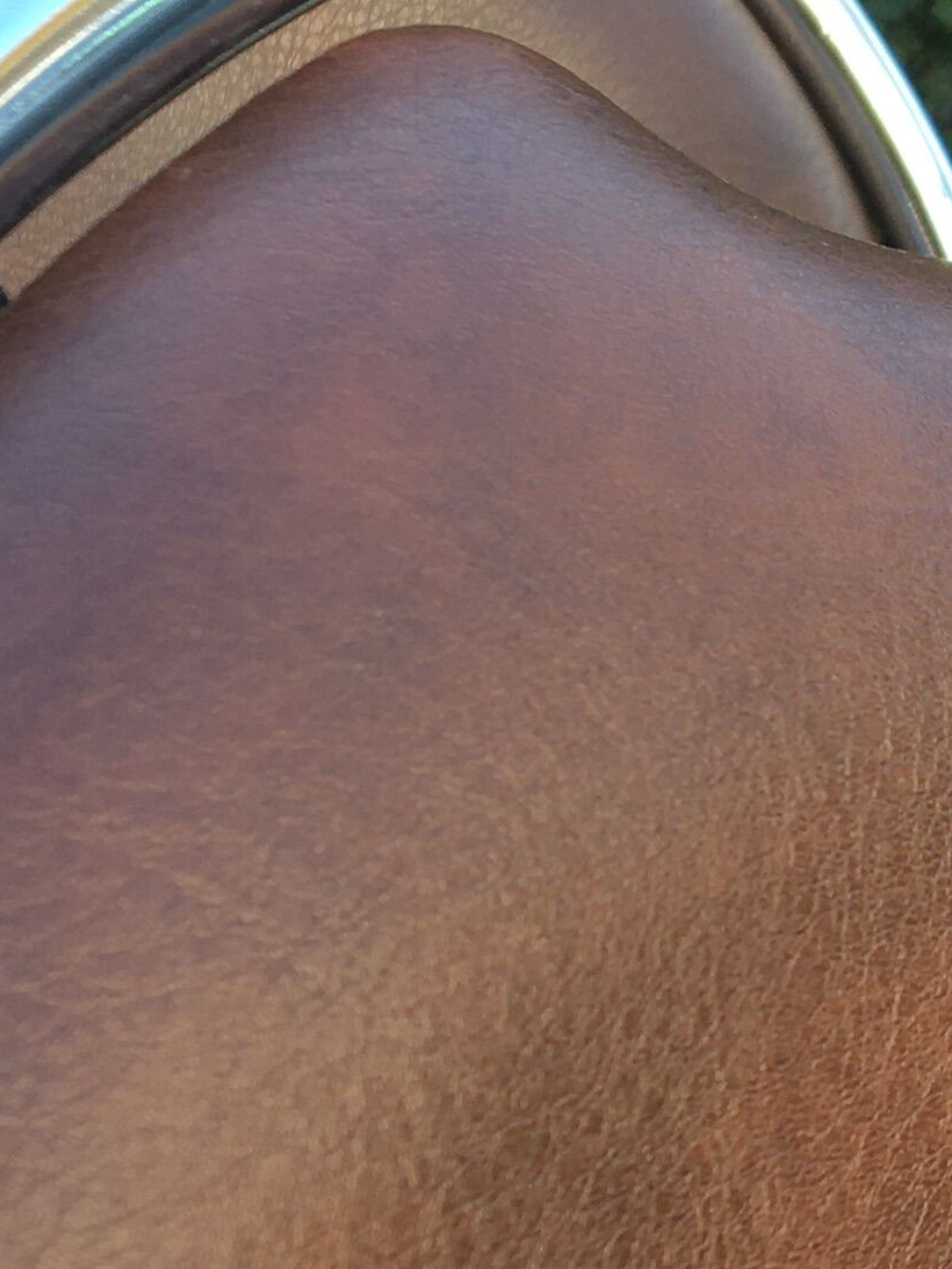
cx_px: 888
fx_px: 3923
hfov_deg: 13.7
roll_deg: -1.5
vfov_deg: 18.3
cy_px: 892
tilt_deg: -25.1
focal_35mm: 107
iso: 25
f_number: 2.2
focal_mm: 4.15
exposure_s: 1/100
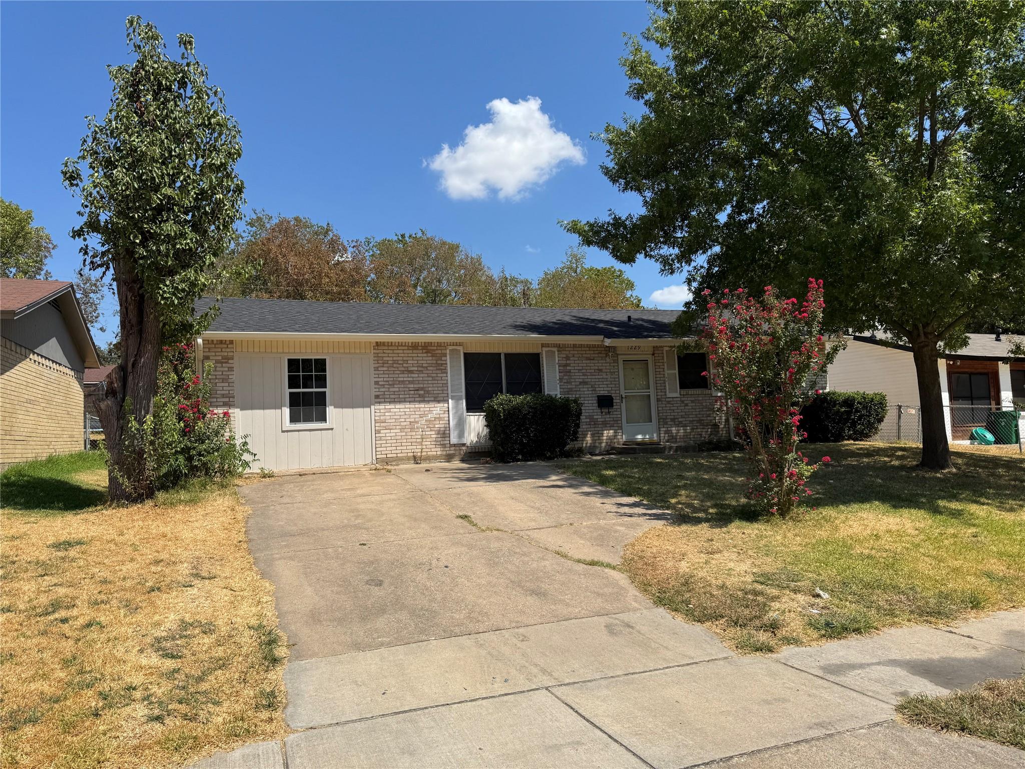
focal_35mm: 24
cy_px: 384
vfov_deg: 56.8
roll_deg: +3.2
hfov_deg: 71.6
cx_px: 512
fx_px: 711
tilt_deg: +2.6
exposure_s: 1/5814
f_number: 1.78
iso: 80
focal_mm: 6.76
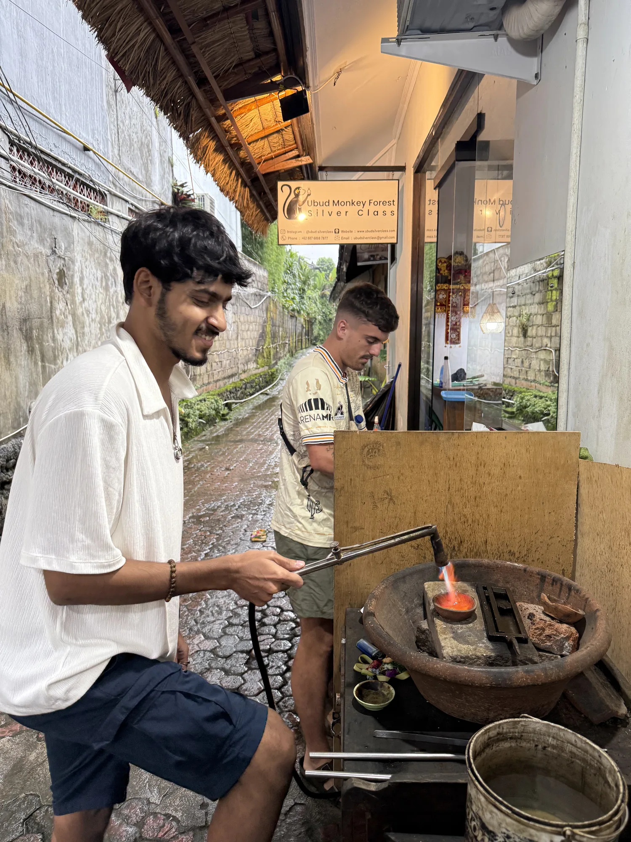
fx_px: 583
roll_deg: +0.3
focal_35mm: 24
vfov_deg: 71.6
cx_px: 316
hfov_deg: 56.8
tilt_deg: -8.1
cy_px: 421
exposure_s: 1/100
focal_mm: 6.76
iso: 200
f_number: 1.78
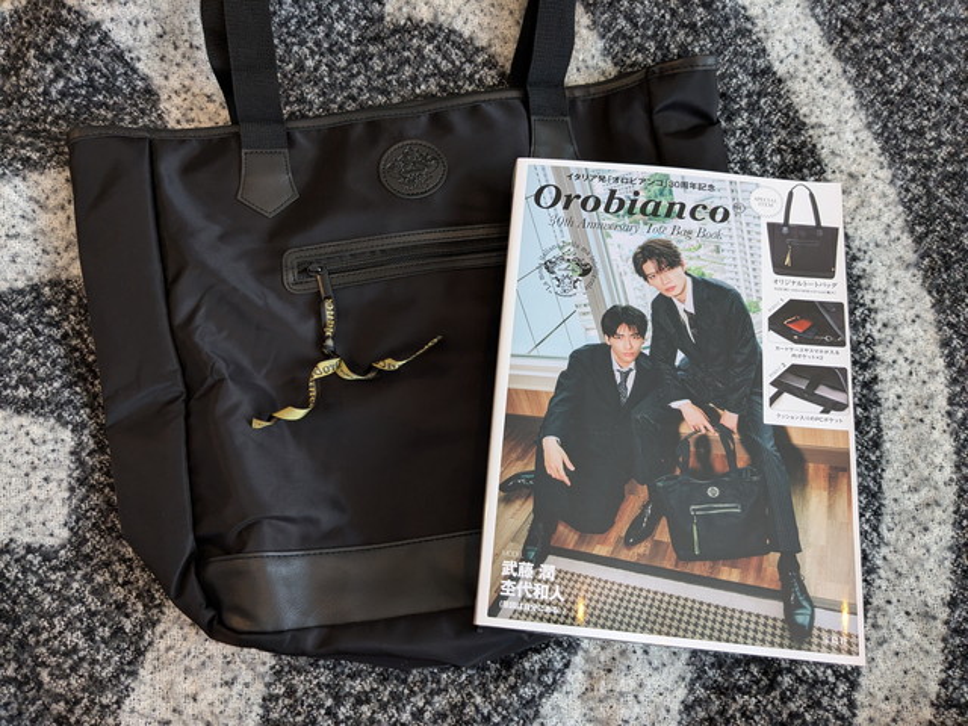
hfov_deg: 65.3
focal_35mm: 27
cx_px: 484
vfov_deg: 51.4
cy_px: 363
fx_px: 755
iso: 164
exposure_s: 1/33.4
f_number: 1.73
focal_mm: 4.38
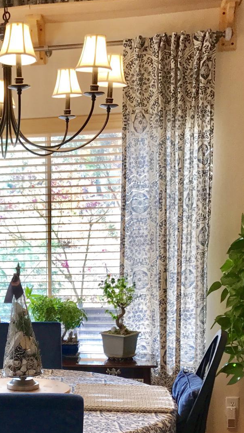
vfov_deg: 35.5
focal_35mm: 57
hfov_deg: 20.4
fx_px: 656
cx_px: 2
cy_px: 344
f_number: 1.8
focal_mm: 3.99
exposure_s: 1/120
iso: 40
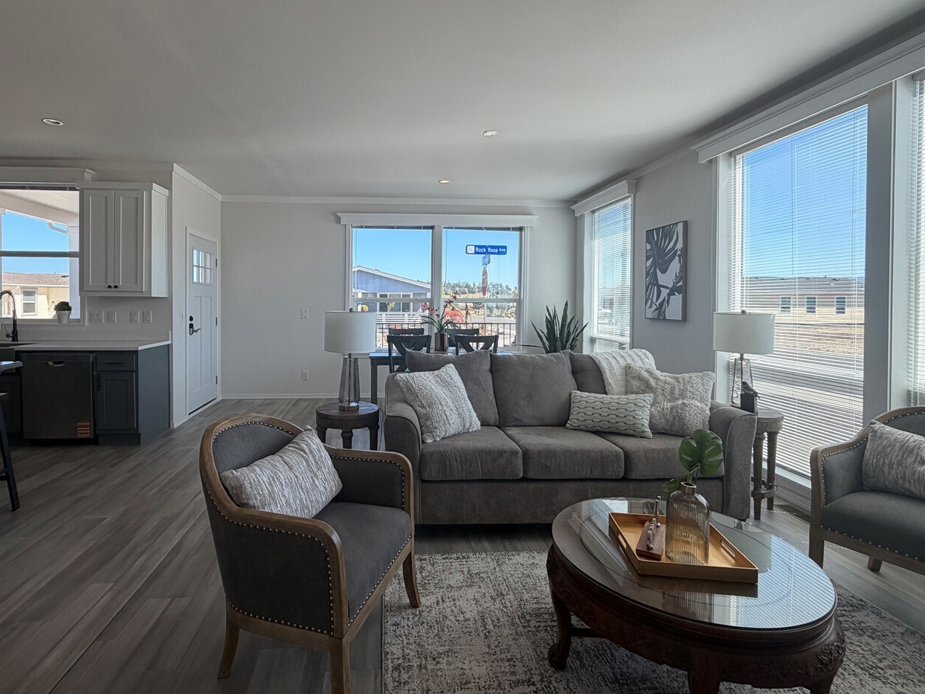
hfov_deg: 87.4
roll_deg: -0.3
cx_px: 413
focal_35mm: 18
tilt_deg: -1.2
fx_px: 481
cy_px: 307
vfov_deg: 71.4
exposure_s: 1/203
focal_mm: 2.22
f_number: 2.2
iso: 40
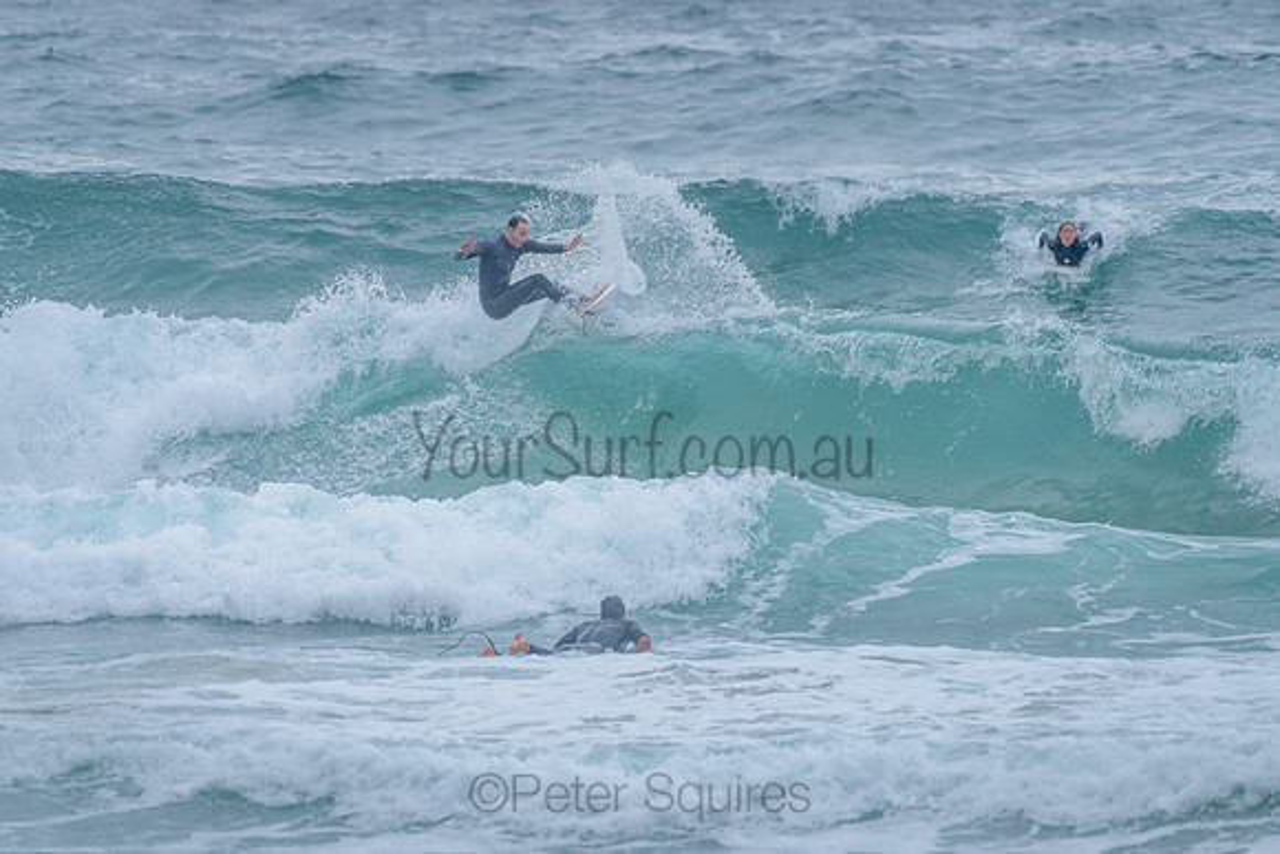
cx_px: 642
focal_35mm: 613
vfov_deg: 2.2
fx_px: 21792
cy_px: 332
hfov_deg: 3.4
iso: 720
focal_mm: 500
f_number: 5.6
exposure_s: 1/1250
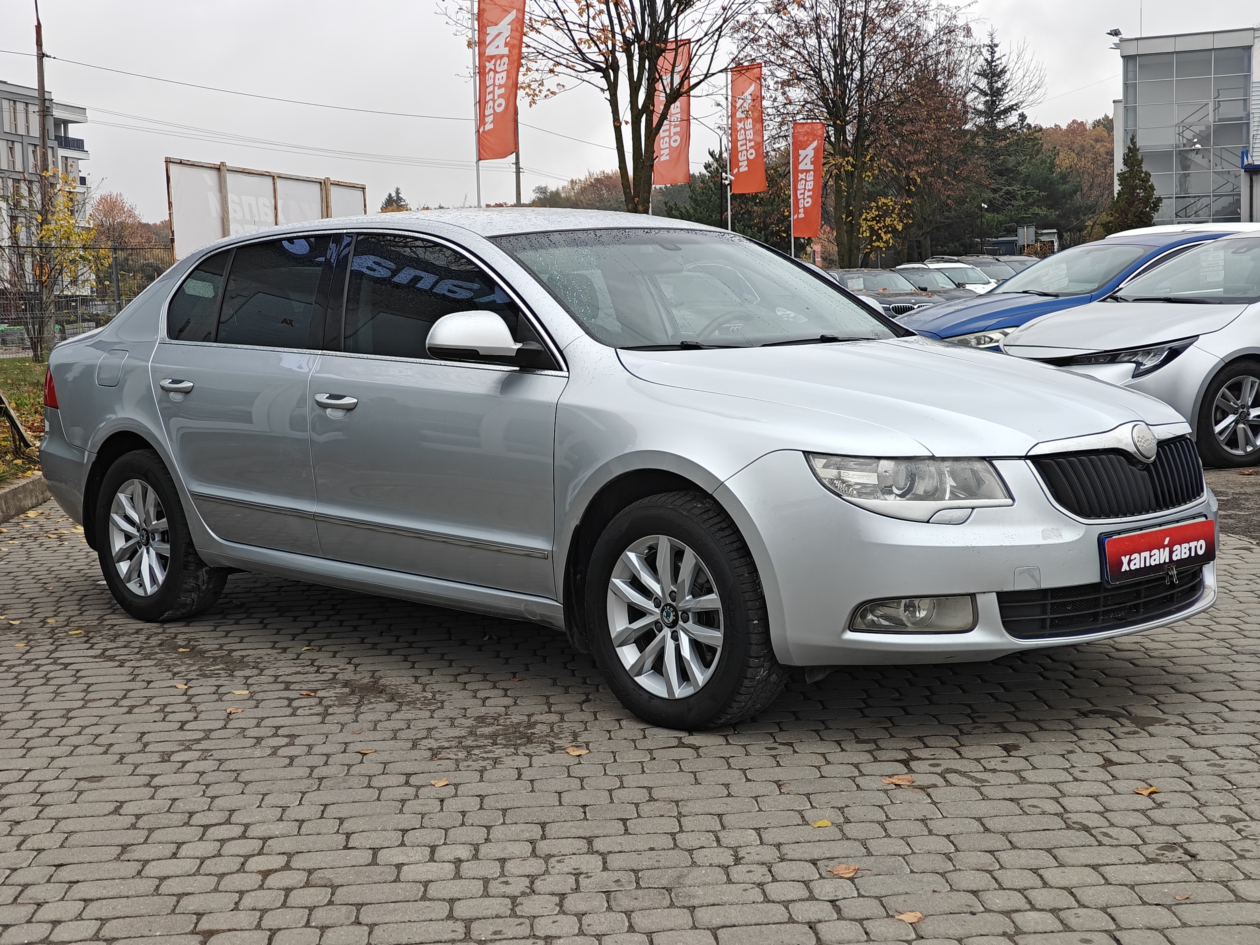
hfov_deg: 40.4
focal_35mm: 47
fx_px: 1711
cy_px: 472
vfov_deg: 30.9
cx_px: 630
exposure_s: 1/200
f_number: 2
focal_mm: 7.08
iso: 64
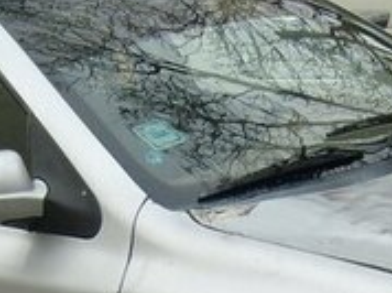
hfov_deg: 15.2
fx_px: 1470
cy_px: 360
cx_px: 161
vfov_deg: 11.1
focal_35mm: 130
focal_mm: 5.8
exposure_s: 1/125
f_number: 7.1
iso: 80
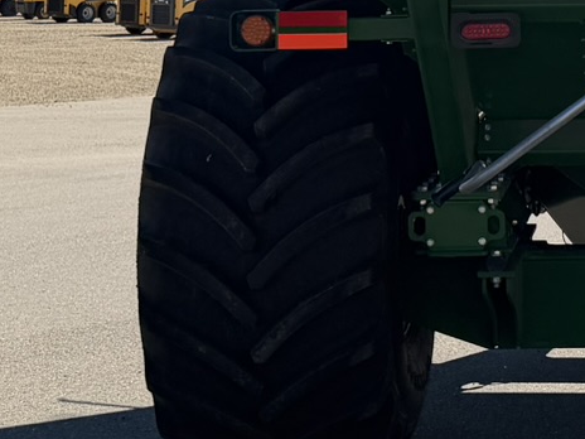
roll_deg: -0.4
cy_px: -83
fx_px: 1791
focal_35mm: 106
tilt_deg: +1.5
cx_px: 619
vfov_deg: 13.6
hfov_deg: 18.0
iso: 80
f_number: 1.78
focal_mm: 6.76
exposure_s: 1/7353
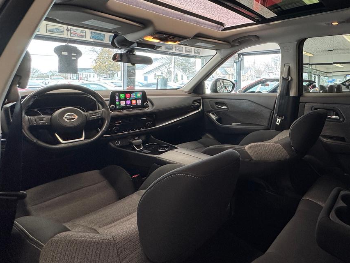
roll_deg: -1.2
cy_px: 85
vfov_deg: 61.7
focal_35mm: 21
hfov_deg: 75.1
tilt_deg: -0.9
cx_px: 248
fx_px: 212
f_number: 2.2
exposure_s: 1/120
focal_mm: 2.22
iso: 320
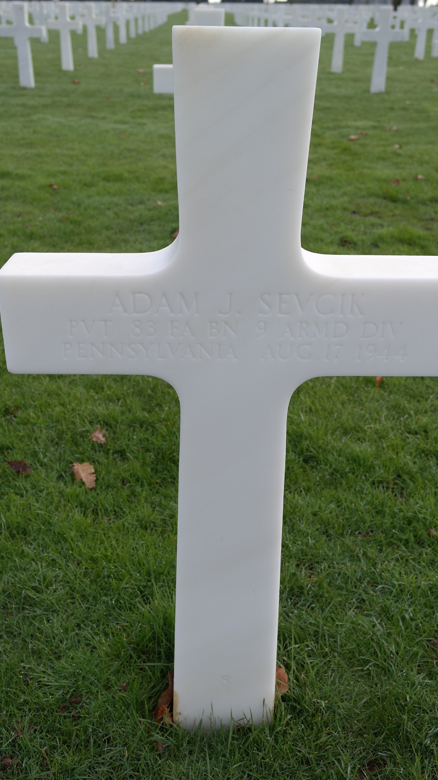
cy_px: 394
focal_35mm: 32
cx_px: 211
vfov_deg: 61.0
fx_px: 661
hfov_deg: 36.7
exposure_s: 1/160
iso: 100
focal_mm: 20
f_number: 4.5
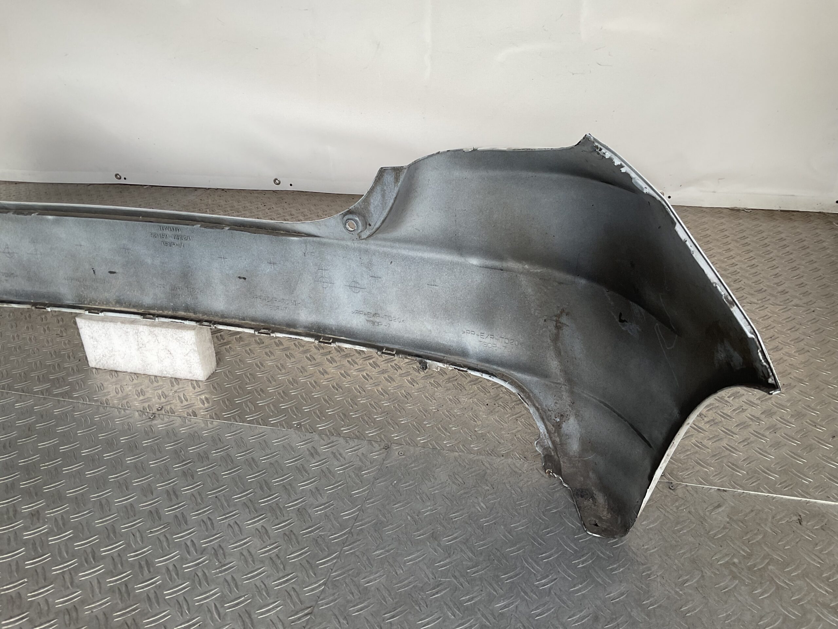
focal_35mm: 29
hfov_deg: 61.7
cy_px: 314
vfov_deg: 48.2
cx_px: 419
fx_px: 702
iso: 25
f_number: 1.8
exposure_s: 1/100
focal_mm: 3
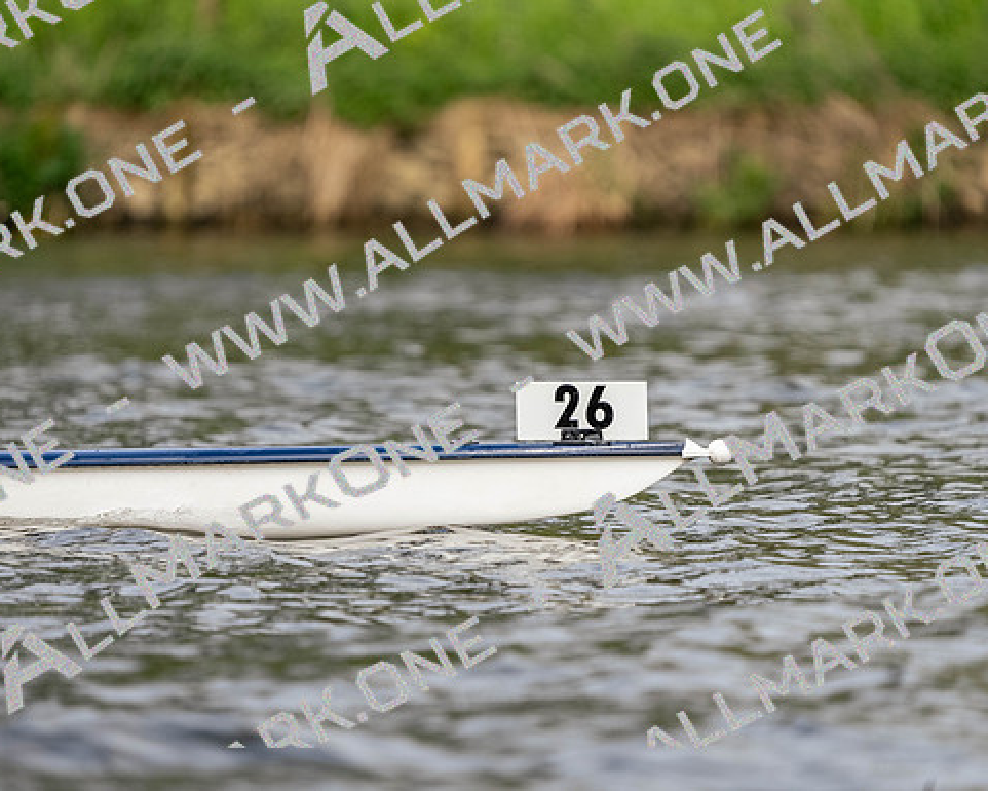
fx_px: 16758
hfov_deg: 3.4
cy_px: 396
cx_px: 417
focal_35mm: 573
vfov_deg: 2.7
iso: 640
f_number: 6.3
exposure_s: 1/1250
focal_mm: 506
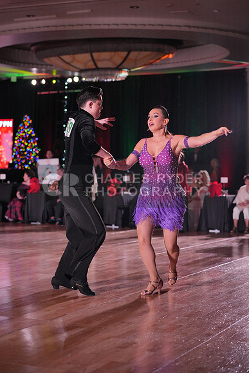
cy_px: 186
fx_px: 726
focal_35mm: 70
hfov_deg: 19.5
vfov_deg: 28.8
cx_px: 124
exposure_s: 1/800
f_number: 2.8
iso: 2000
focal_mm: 70
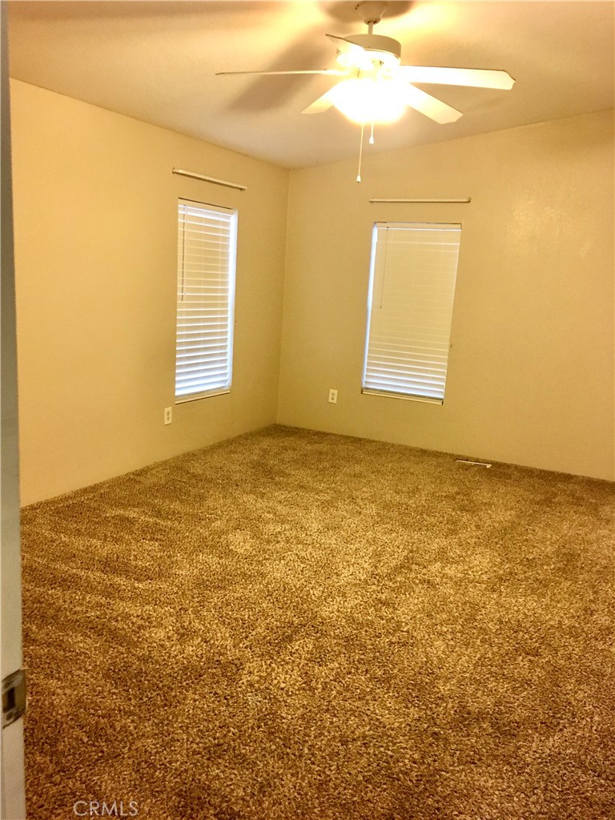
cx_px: 308
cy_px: 410
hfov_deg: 48.2
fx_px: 687
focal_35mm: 29
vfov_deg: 61.7
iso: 160
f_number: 2.2
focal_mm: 4.15
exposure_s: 1/30
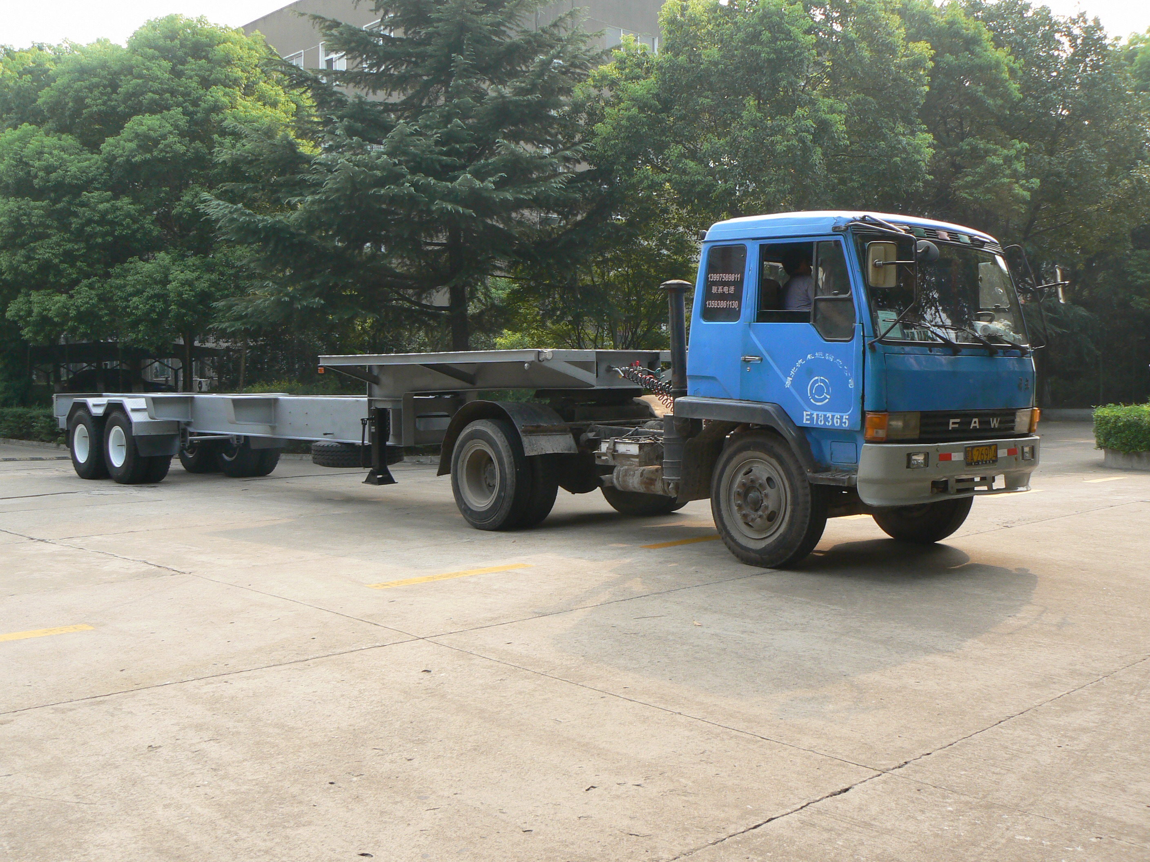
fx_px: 1196
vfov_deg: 39.7
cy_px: 431
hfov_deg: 51.4
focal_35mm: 36
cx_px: 575
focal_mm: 6
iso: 80
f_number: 5.6
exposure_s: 1/160
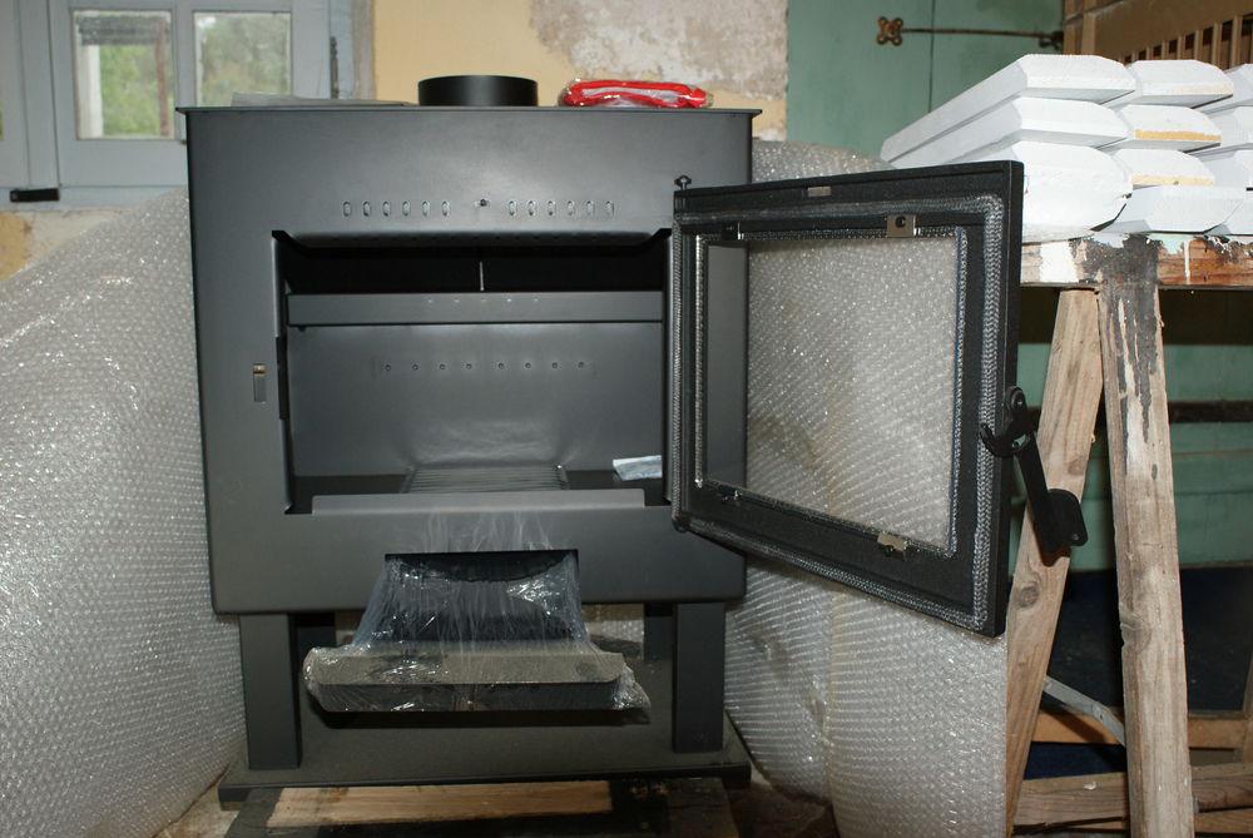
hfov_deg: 61.9
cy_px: 419
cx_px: 626
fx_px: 1045
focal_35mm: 30
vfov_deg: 43.7
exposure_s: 1/60
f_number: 5.6
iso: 400
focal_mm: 20
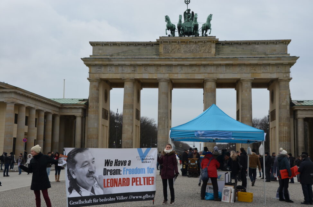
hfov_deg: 39.0
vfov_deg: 26.4
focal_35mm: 51
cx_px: 156
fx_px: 442
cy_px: 104
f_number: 8
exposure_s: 1/250
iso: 200
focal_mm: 34
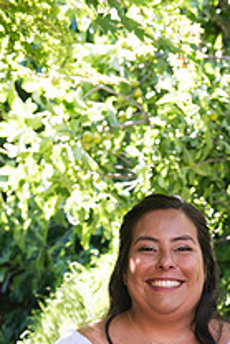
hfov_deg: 11.3
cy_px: 367
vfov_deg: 16.5
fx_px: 1158
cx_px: 164
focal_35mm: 121
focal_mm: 56
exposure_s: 1/200
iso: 640
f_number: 4.5
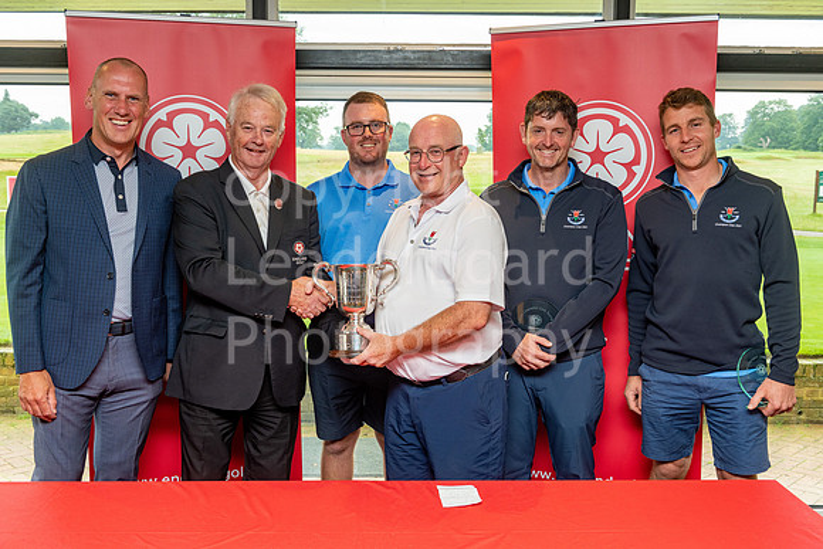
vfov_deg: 37.9
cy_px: 274
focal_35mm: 35
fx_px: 800
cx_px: 412
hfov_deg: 54.4
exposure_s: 1/50
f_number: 5
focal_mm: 35
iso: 400
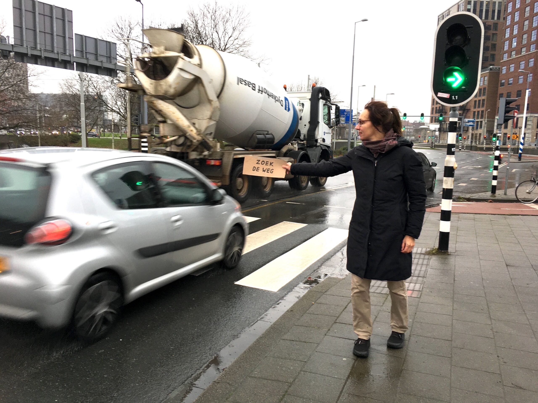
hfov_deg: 61.7
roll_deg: -3.7
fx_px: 451
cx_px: 269
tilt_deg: -7.4
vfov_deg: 48.2
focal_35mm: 29
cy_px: 202
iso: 32
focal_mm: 4.15
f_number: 2.2
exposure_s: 1/50
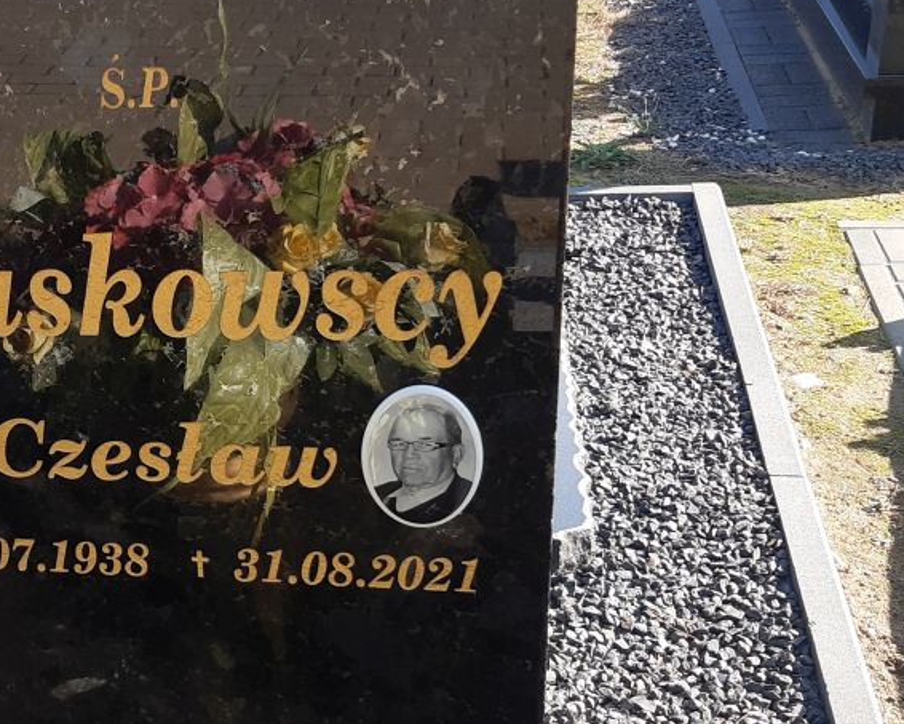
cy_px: 448
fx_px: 1659
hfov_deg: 29.2
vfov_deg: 24.5
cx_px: 83
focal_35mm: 62
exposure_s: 1/447
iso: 40
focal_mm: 3.92
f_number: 1.7
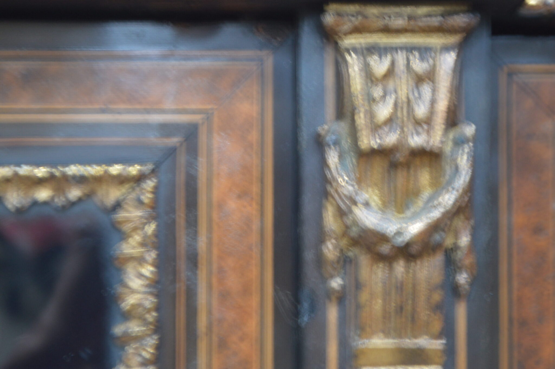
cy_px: 184
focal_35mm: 82
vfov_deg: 16.5
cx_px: 278
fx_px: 1271
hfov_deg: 24.6
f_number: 5.6
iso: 800
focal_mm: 55
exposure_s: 1/1.6
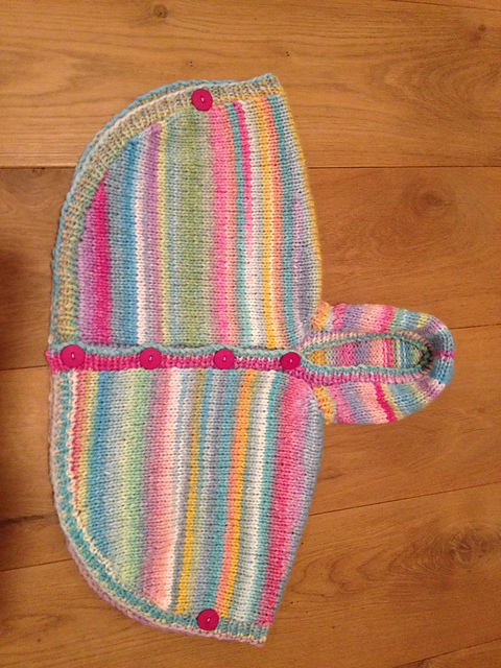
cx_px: 250
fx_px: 675
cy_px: 334
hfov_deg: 40.7
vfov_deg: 52.6
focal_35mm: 35
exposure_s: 1/15
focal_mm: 4.28
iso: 400
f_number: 2.4
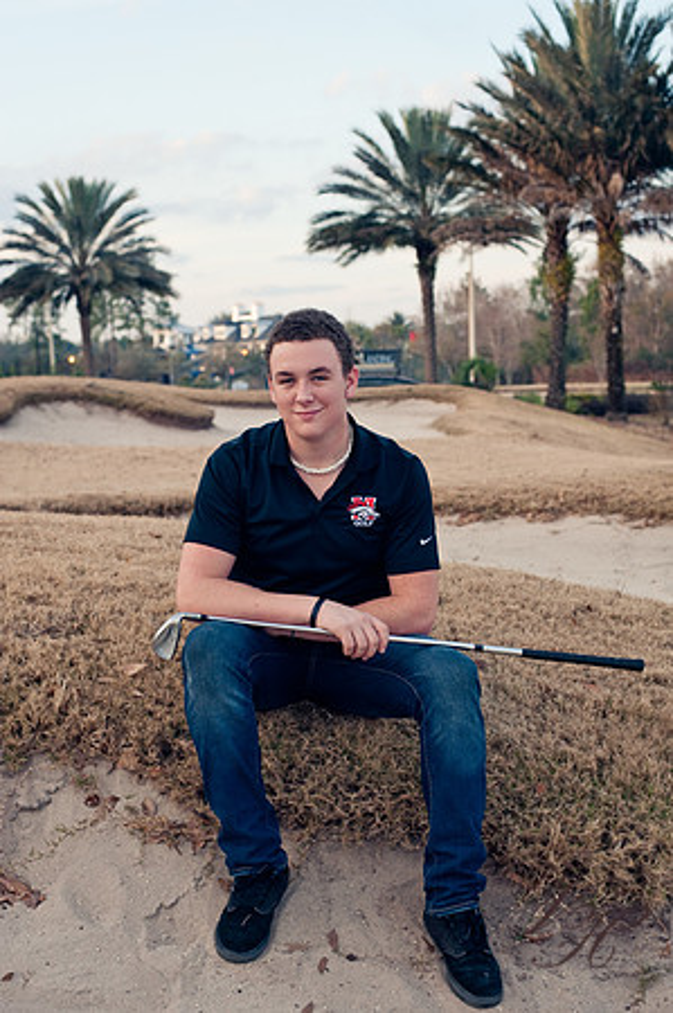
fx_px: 1405
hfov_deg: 26.9
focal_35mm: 50
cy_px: 506
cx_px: 336
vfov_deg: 39.6
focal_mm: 50
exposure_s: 1/250
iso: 200
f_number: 5
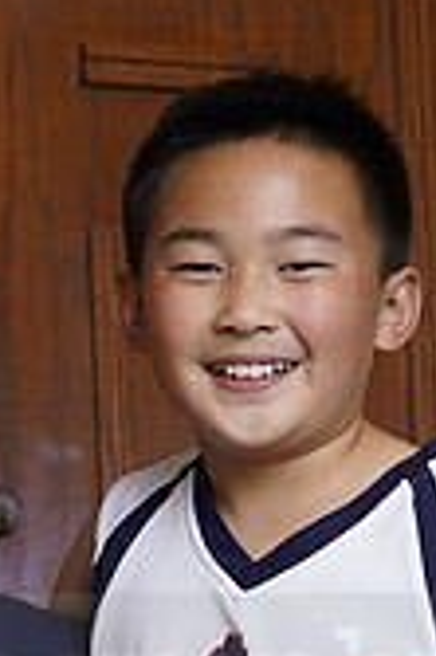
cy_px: 648
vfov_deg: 6.9
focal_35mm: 296
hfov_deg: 4.6
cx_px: -31
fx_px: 5388
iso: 200
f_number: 5.6
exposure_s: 1/250
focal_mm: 85
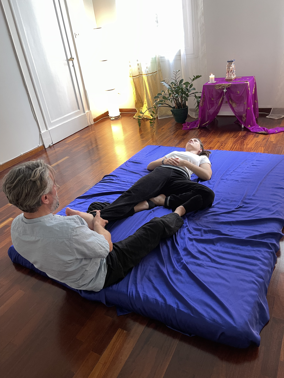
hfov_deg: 54.9
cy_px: 189
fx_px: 273
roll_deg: +8.4
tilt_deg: -29.3
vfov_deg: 69.4
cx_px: 142
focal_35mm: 25
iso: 125
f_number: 1.6
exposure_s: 1/50
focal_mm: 5.1
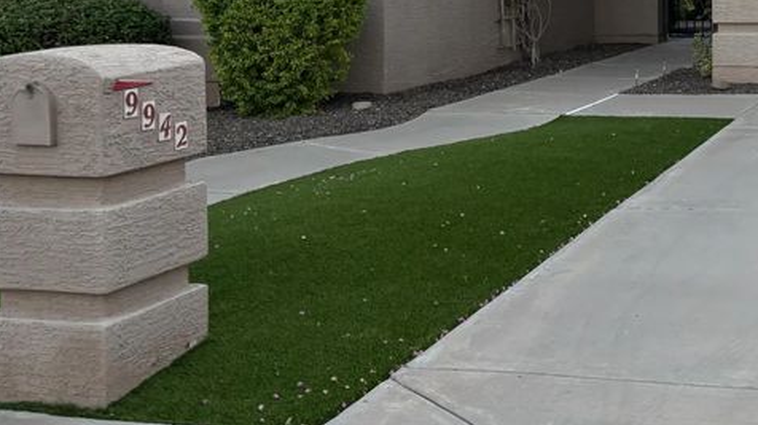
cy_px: -32
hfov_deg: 31.1
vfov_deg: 19.0
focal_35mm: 61
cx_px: 809
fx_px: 1225
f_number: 1.6
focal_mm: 5.96
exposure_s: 1/341
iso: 50
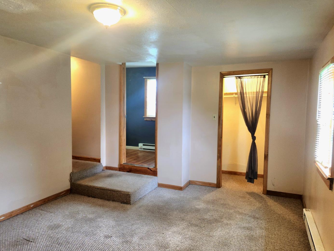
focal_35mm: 25
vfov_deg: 54.9
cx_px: 154
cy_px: 128
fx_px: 241
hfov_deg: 69.3
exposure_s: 1/60.2
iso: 200
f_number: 1.8
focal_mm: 5.4
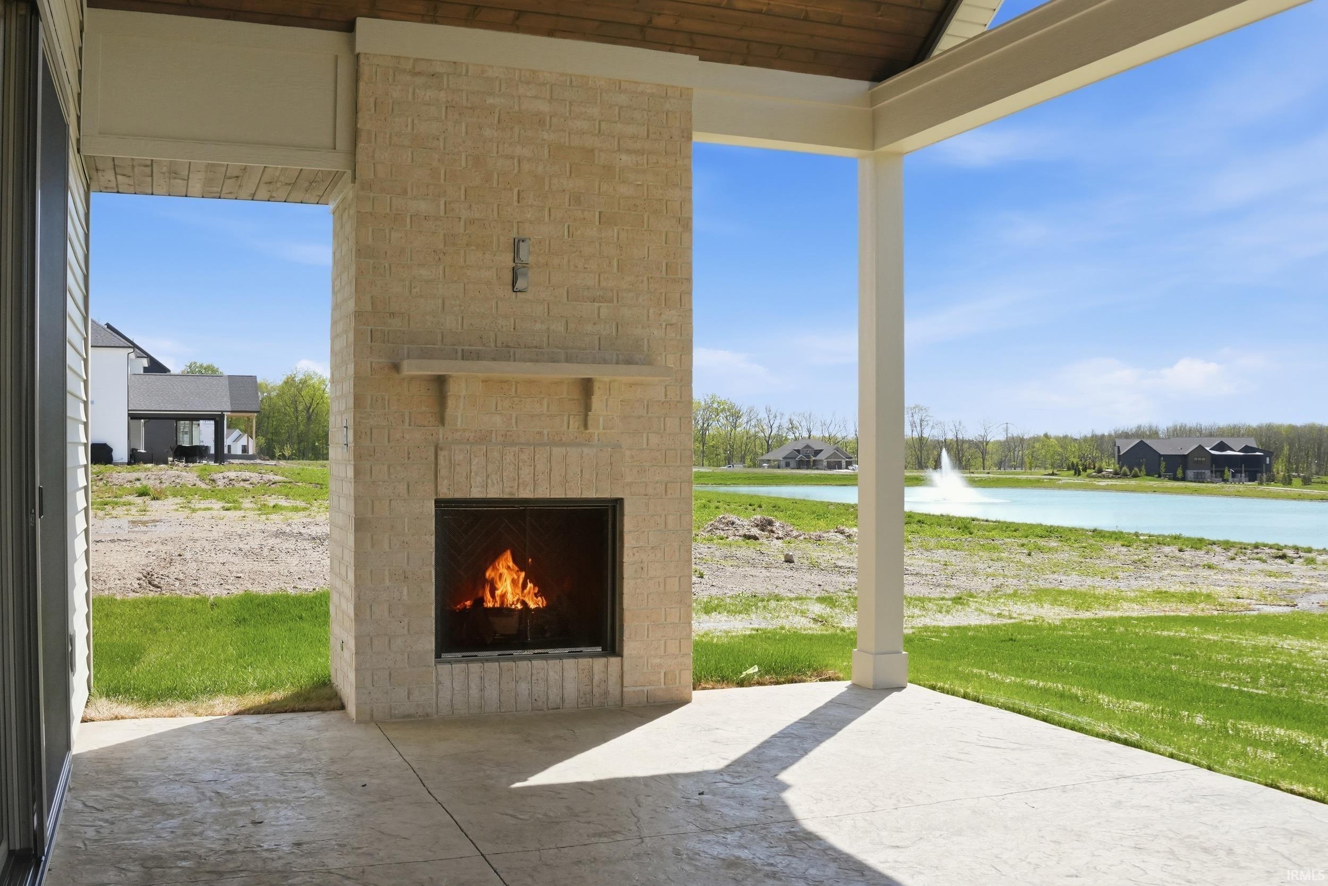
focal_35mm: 34
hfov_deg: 55.1
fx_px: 1273
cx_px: 664
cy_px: 443
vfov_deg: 38.4
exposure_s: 1/4000
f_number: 5.6
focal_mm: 23
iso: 1600
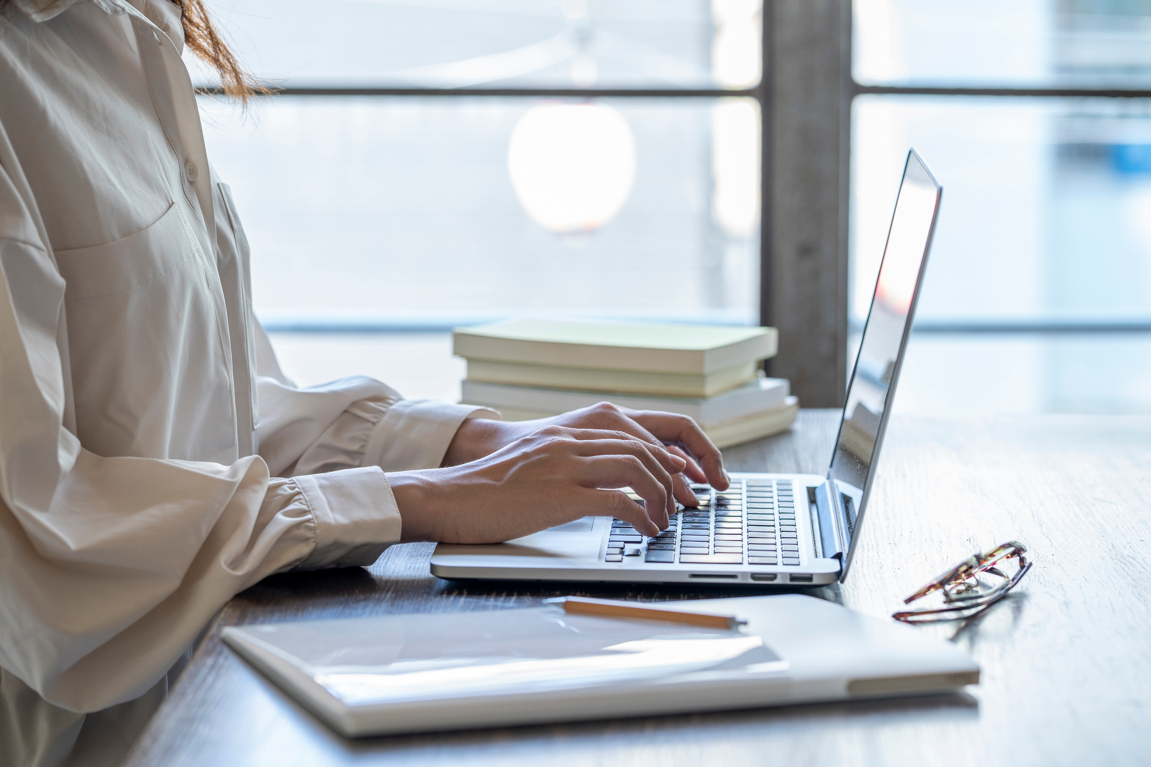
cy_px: 382
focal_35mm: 103
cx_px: 588
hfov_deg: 19.8
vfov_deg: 13.3
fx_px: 3293
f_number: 4.5
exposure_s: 1/100
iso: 500
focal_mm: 100
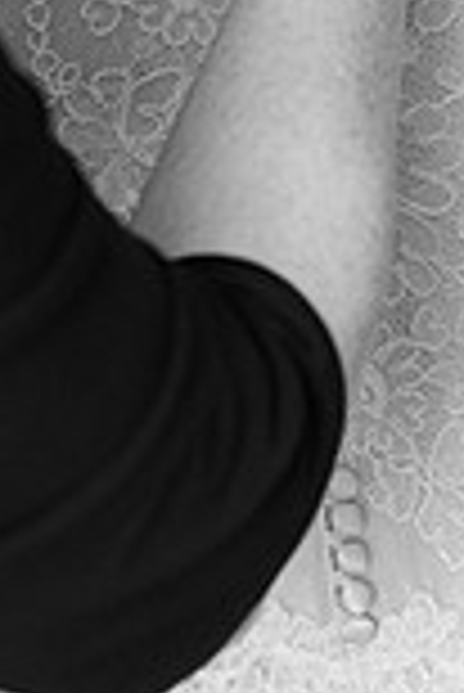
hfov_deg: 6.7
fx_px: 3935
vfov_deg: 9.9
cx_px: 421
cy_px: -171
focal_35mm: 204
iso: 1600
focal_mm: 70
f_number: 4.5
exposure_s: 1/60
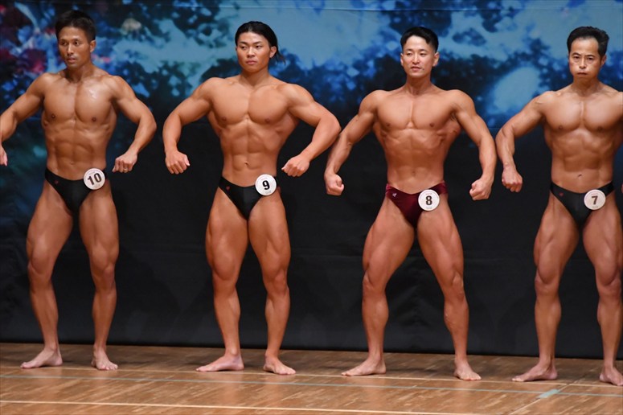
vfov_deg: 4.0
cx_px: 312
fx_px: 5968
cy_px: 208
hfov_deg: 6.0
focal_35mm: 345
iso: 6400
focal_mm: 230
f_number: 5.6
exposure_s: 1/400
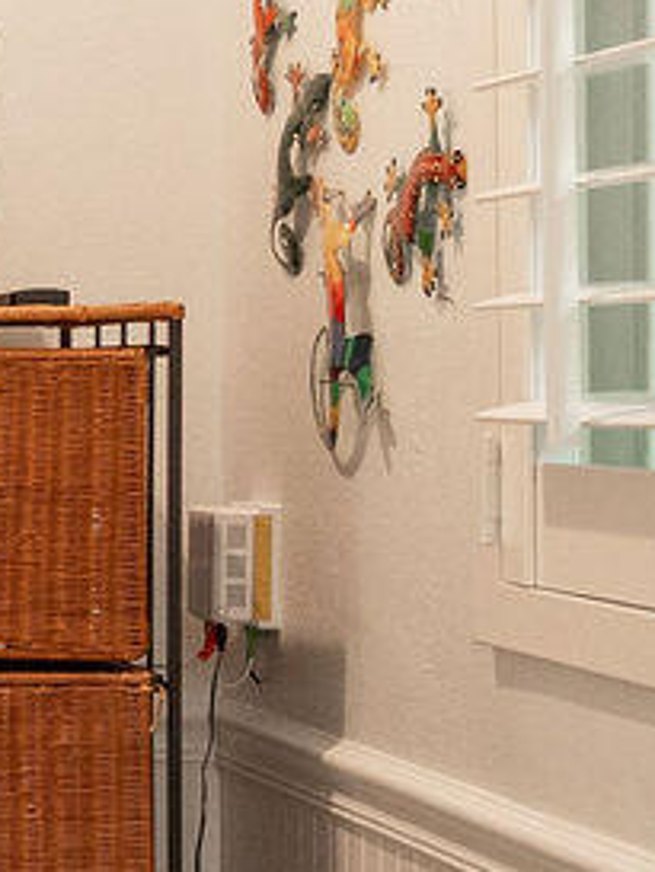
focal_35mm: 101
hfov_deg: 9.2
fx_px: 2546
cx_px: -1655
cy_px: 382
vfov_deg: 19.4
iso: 1250
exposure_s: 1/40
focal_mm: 14
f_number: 8
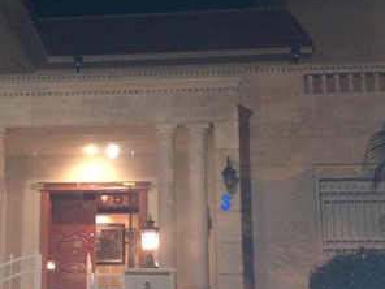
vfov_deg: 26.9
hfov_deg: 35.0
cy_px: 195
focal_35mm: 54
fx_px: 601
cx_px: 110
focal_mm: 4.28
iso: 320
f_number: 2.4
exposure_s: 1/17
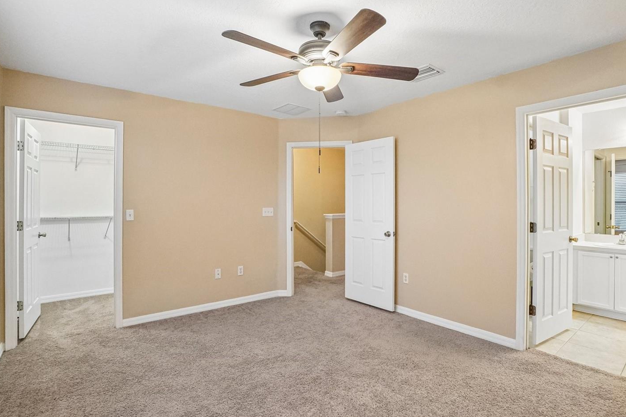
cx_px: 322
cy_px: 205
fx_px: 296
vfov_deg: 70.4
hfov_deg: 93.3
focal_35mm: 17
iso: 2500
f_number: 8
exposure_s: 1/30
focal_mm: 10
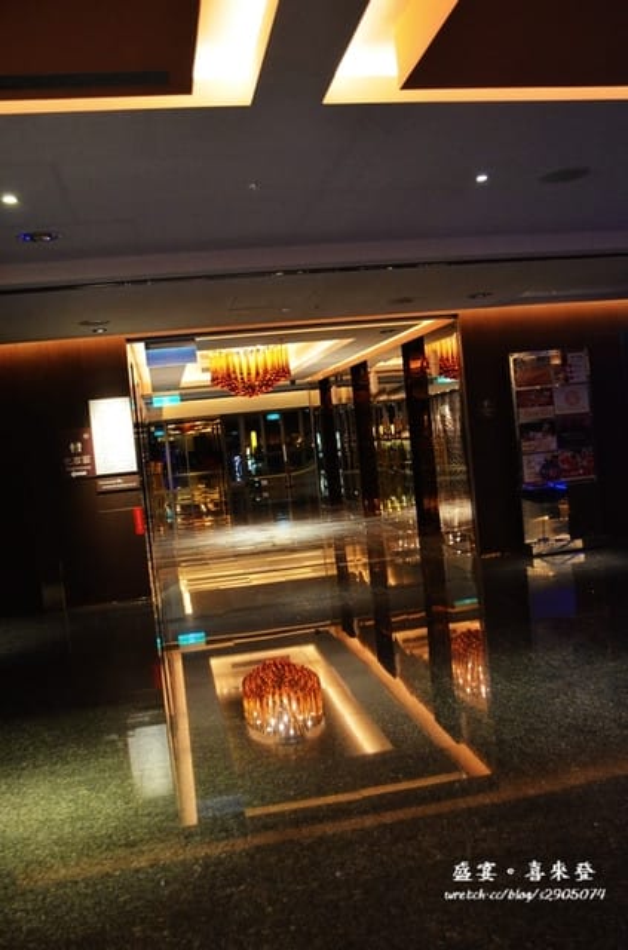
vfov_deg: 59.6
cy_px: 475
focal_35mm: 32
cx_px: 314
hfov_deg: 41.5
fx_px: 829
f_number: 3.5
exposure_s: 1/40
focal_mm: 21
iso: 3200
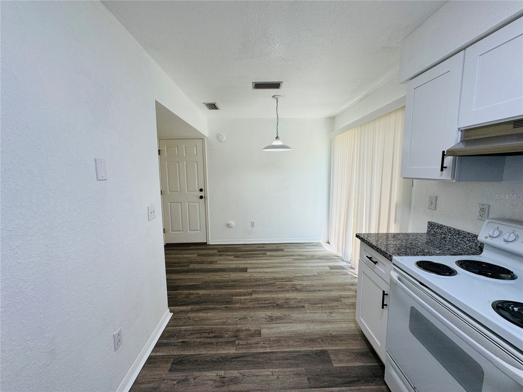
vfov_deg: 85.7
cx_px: 262
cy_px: 196
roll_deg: +0.0
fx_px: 212
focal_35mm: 14
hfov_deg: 102.1
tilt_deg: -7.2
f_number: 2.2
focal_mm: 2.22
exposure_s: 1/120
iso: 80
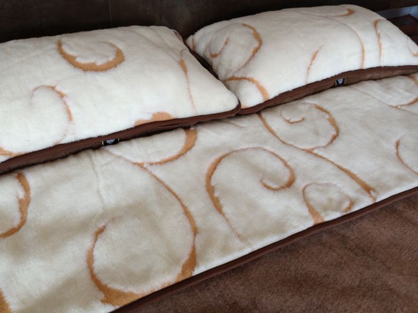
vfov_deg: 43.0
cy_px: 156
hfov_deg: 55.3
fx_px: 399
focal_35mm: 33
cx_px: 209
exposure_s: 1/40
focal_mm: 4.13
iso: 50
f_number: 2.4
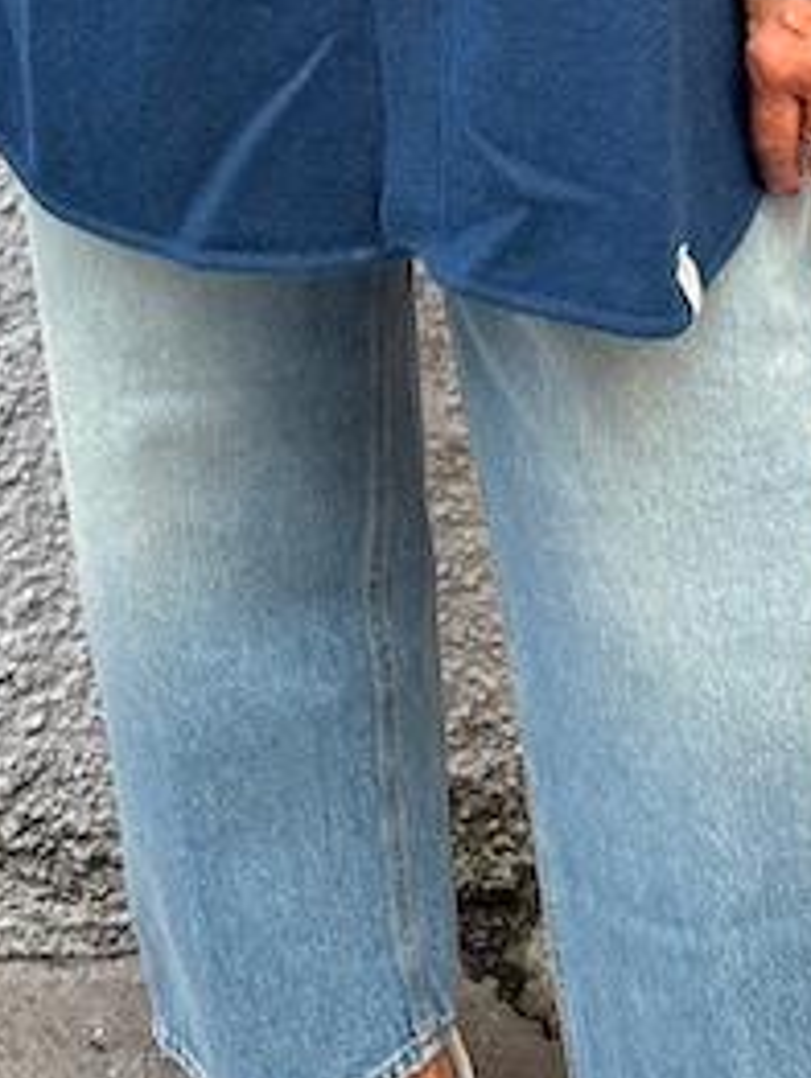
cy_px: -294
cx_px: 597
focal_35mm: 97
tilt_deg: -13.6
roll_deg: +1.1
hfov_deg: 15.2
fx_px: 3025
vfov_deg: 18.9
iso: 32
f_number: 1.6
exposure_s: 1/136
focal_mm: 5.96
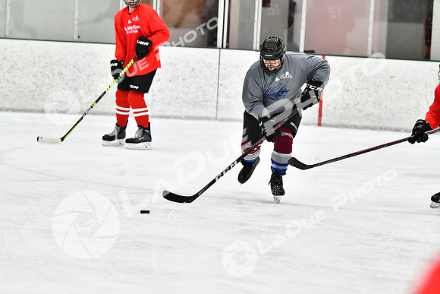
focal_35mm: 195
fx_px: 2384
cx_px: 220
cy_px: 147
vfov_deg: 7.0
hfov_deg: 10.5
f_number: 2.8
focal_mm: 130
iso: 5000
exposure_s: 1/1250
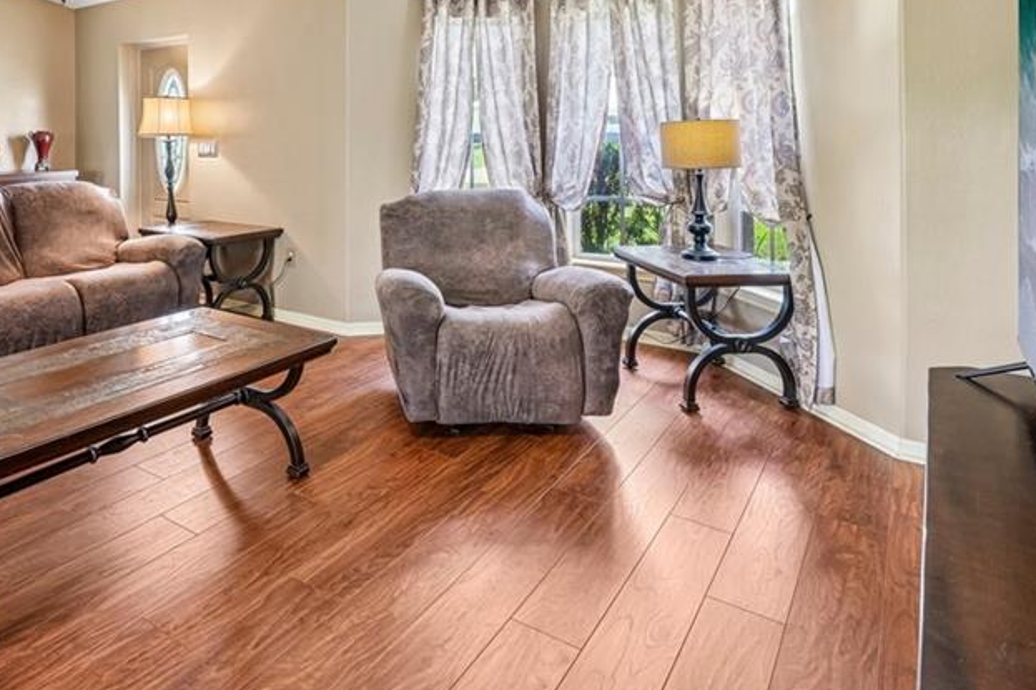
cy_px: 150
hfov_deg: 74.0
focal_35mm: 23
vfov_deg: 52.0
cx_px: 354
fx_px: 662
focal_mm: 14
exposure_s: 1/5
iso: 400
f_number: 8
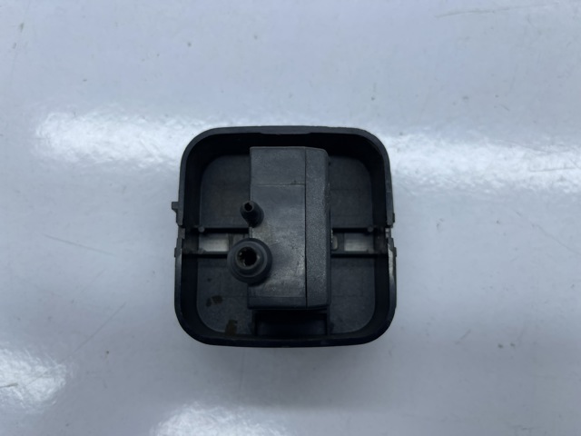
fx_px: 420
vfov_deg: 54.9
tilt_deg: -89.7
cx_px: 290
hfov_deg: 69.4
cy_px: 218
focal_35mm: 25
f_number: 1.6
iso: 32
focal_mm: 5.1
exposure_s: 1/553
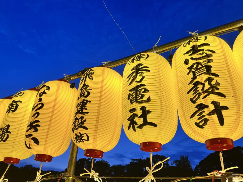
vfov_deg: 53.1
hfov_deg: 67.3
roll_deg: -2.4
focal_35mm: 26
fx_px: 183
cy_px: 91
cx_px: 122
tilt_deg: +33.5
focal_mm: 5.7
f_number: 1.5
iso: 32
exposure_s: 1/120
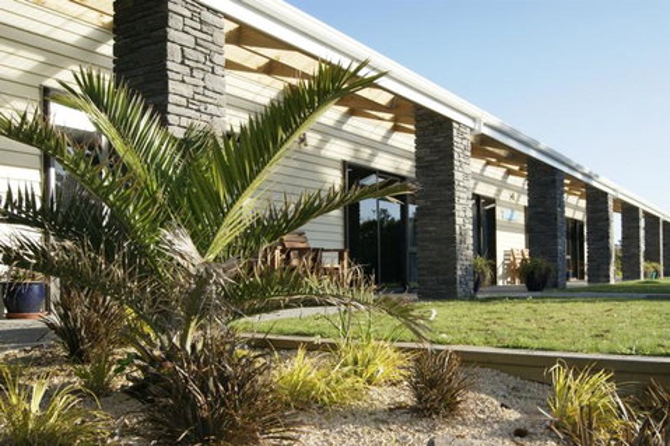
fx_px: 670
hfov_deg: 53.1
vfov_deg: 36.8
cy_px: 223
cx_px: 335
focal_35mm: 36
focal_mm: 24
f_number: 8
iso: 100
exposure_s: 1/160
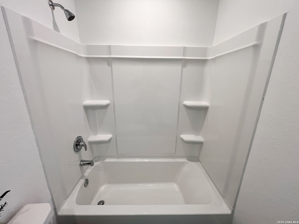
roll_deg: -0.6
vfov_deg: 89.9
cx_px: 150
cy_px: 112
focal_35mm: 13
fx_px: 112
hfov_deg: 106.2
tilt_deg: -15.7
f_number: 1.8
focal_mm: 1.57
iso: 100
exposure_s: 1/120
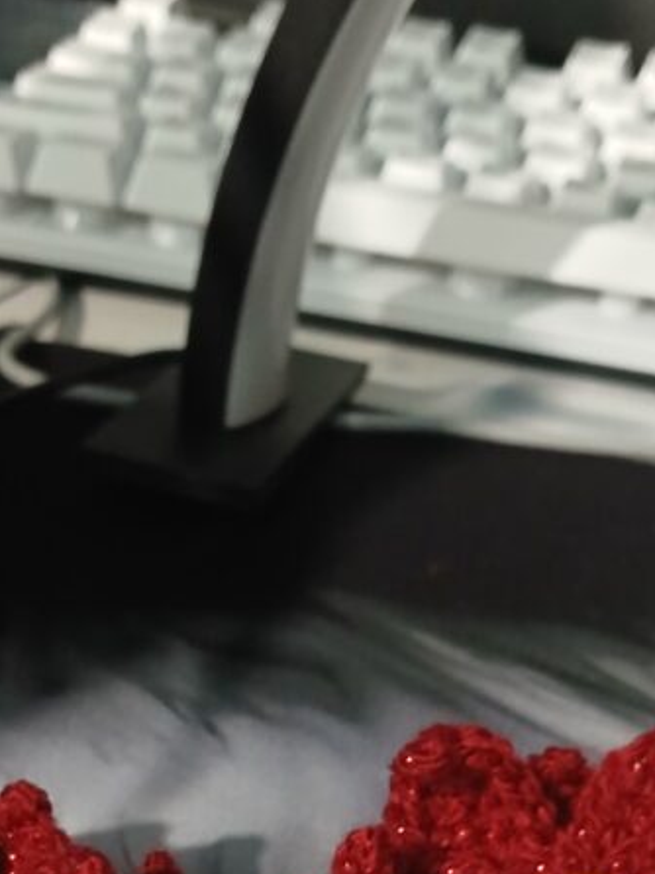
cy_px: 803
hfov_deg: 23.6
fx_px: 1566
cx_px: 249
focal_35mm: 62
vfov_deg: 29.8
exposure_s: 1/14.3
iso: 800
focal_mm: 3.98
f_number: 1.8
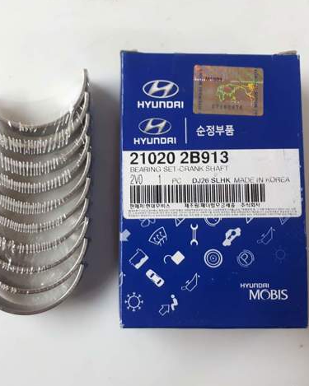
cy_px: 193
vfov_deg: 50.3
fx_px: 412
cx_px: 126
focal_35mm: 36
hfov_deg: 41.0
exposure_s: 1/17
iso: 200
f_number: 1.9
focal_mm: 3.6
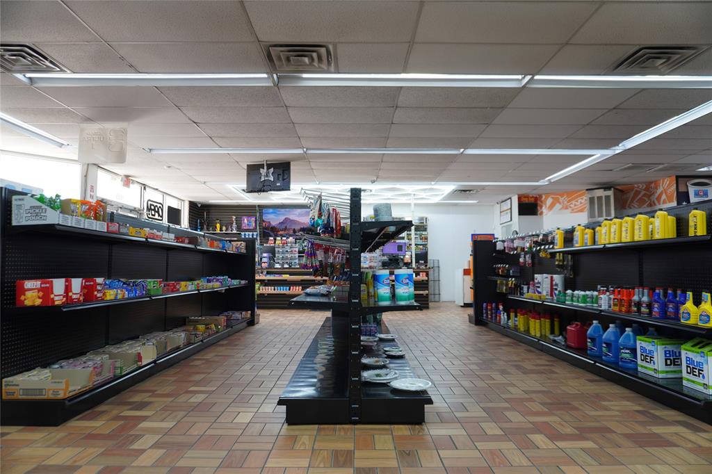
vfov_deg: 53.1
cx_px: 356
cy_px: 237
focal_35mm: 24
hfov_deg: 73.8
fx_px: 474
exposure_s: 1/60
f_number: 4
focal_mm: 16
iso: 160
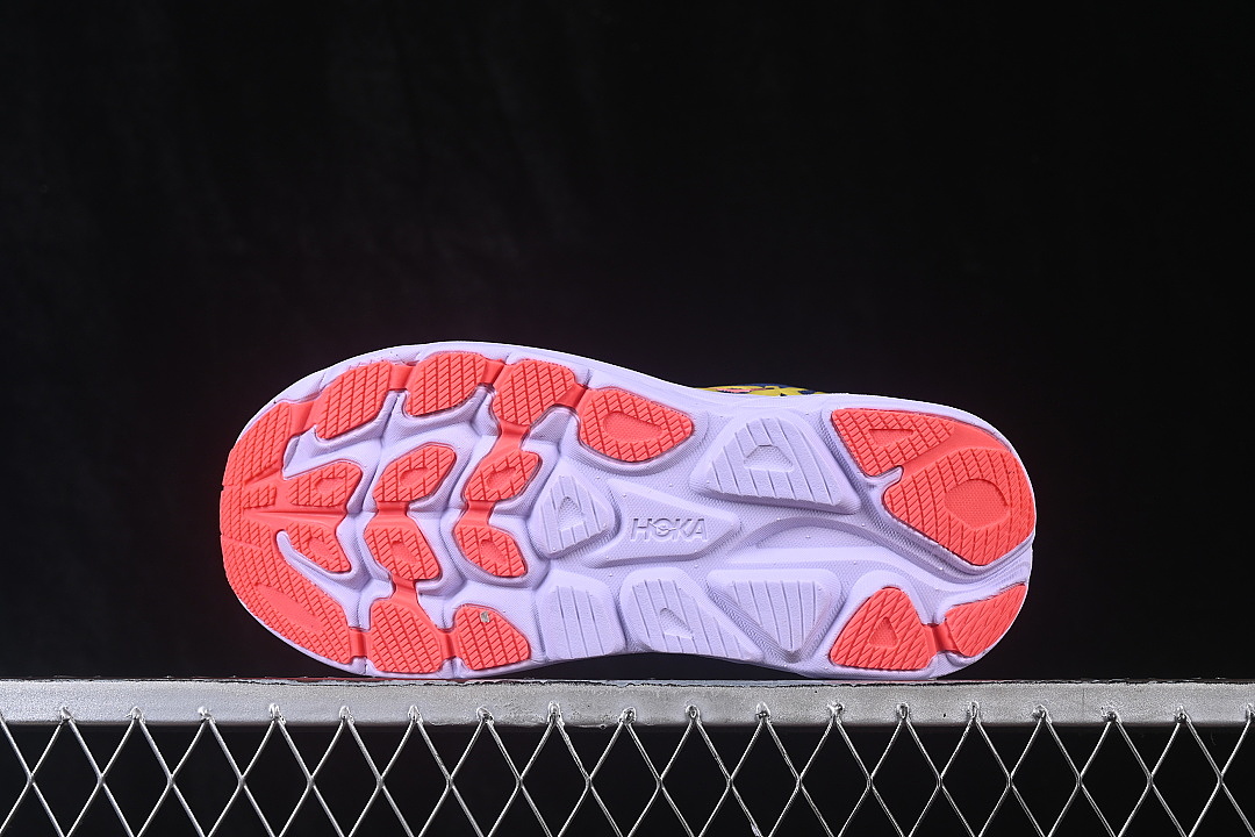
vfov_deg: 18.2
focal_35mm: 75
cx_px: 628
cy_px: 418
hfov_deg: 27.0
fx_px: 2614
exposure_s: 1/80
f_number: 8
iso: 160
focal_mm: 50
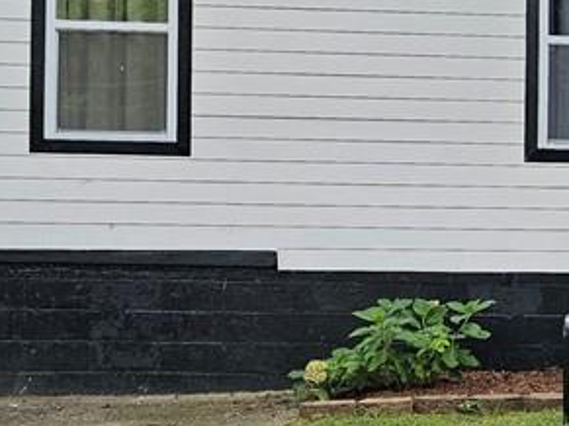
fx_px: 1331
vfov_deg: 18.2
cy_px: 217
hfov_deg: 20.4
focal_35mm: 81
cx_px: 868
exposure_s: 1/180
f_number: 1.7
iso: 80
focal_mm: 6.3
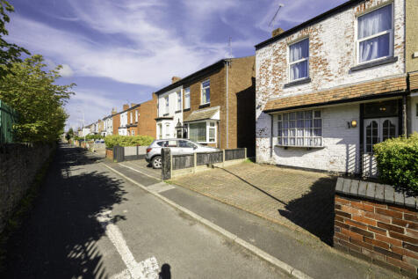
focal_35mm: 14
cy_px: 140
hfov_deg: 104.3
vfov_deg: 81.2
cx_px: 209
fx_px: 162
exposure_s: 1/500
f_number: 9
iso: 400
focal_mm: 14
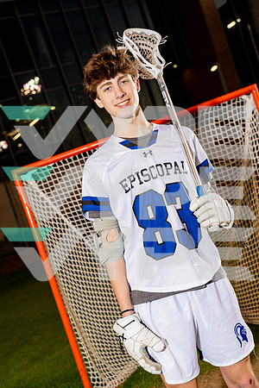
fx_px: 507
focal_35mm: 47
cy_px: 194
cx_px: 130
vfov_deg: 41.9
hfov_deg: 28.6
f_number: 4
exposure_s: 1/250
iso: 400
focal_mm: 47
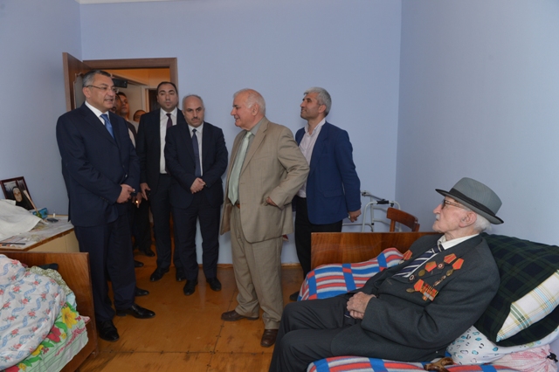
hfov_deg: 73.8
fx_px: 372
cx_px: 280
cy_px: 186
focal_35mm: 24
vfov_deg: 53.1
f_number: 6.3
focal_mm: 24
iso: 500
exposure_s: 1/60
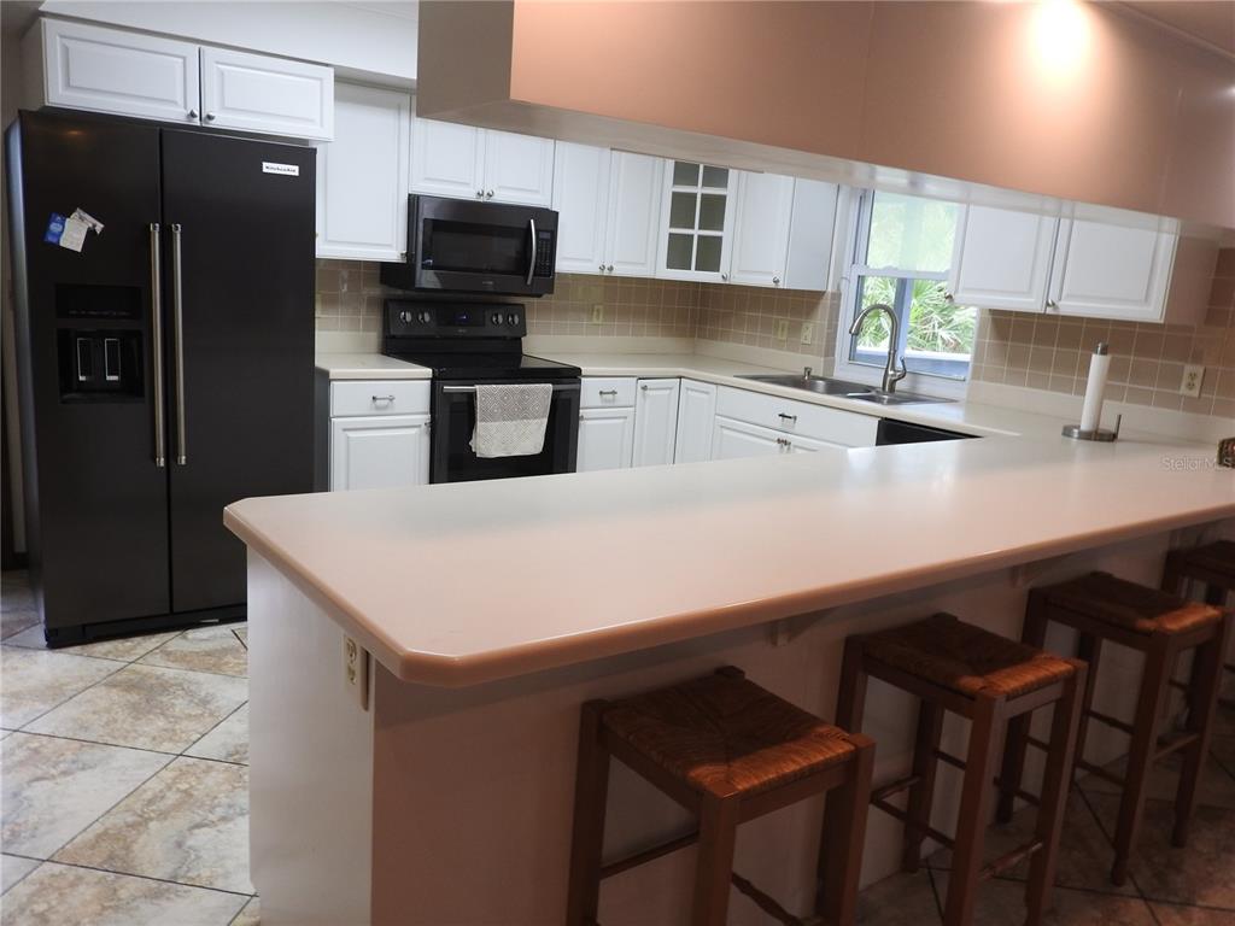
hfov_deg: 63.4
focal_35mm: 28
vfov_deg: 49.7
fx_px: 999
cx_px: 618
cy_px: 463
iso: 140
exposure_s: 1/30
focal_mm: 5
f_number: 3.5
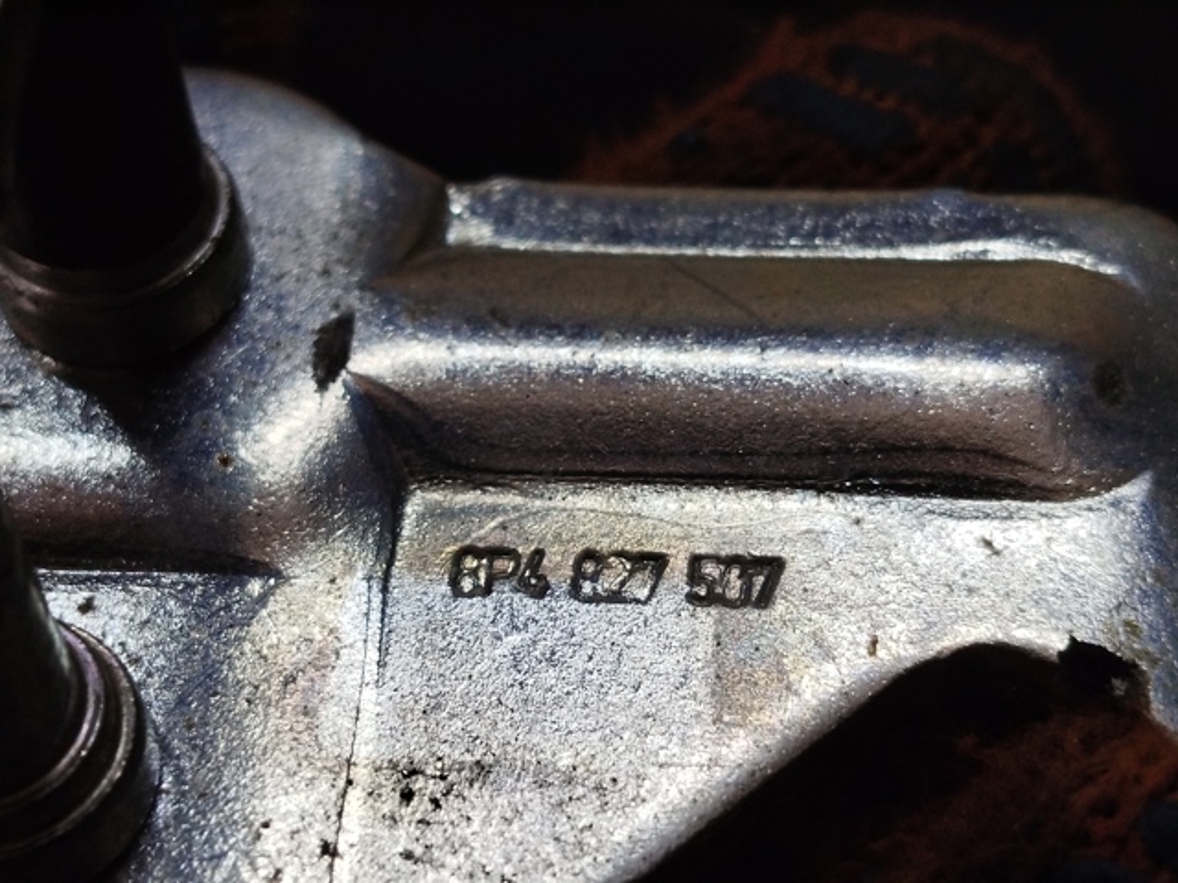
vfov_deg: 20.4
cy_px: 442
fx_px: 2450
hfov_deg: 27.0
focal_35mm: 72
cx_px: 589
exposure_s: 1/33
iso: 100
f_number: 1.7
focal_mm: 5.31
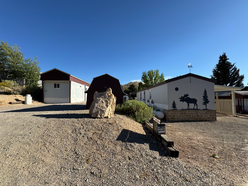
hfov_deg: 102.1
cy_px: 93
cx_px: 124
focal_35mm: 14
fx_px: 100
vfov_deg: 85.7
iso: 50
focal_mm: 2.22
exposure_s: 1/1370
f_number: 2.2
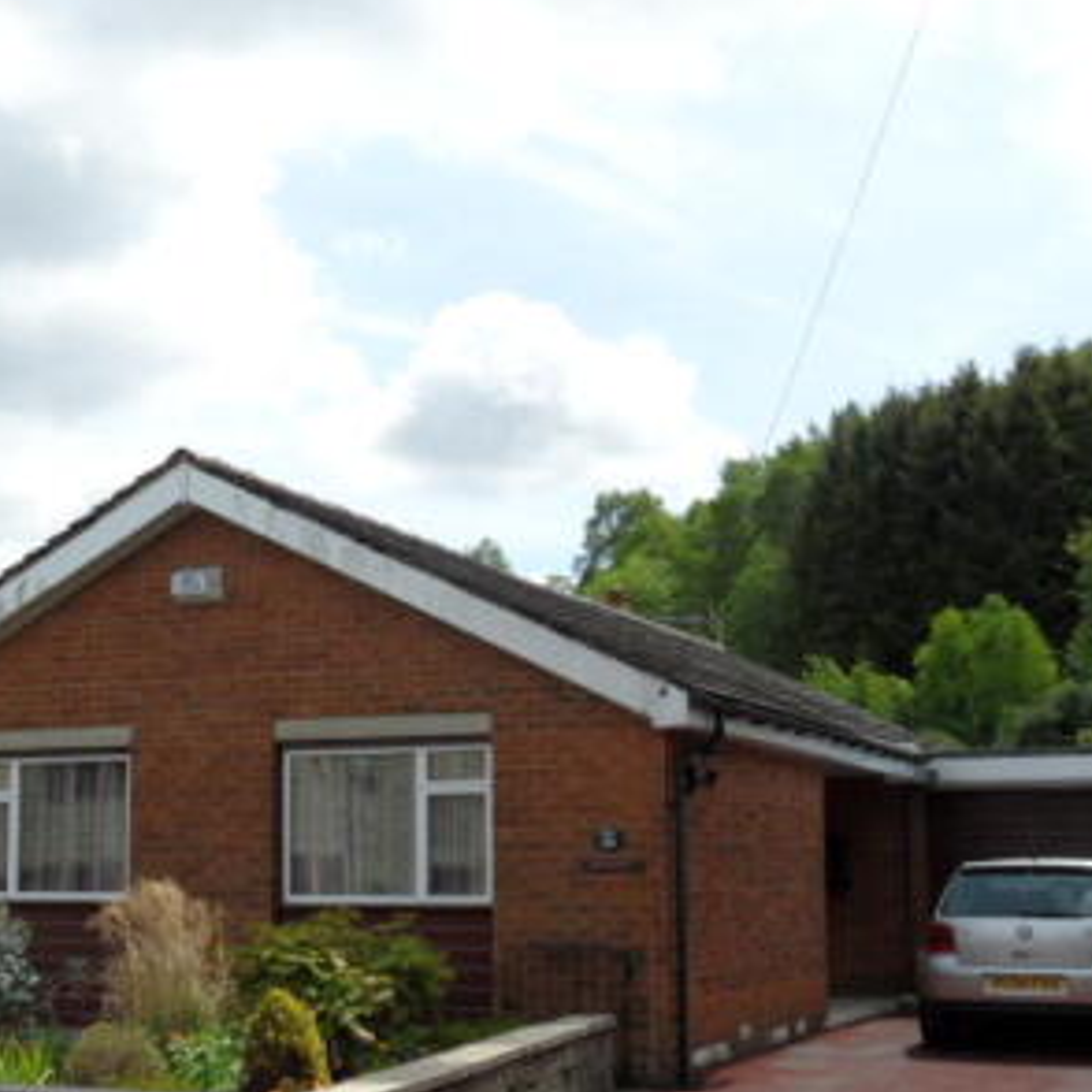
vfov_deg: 34.5
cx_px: 451
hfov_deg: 34.6
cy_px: 693
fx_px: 1749
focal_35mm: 49
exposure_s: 1/1000
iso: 80
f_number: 3.4
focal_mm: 4.6
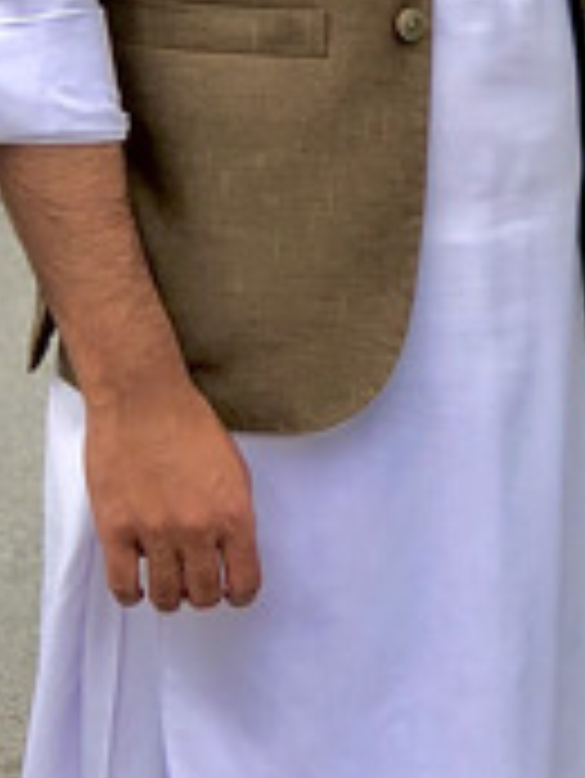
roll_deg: -1.9
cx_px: 416
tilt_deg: -5.4
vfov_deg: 8.6
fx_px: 5199
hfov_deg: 6.4
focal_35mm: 231
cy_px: 180
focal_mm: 6.6
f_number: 2.8
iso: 20
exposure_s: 1/128
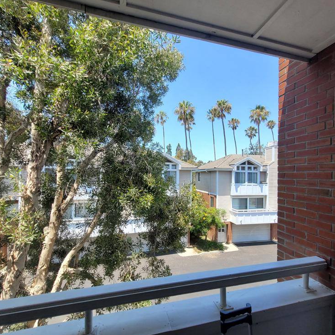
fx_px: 175
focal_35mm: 16
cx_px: 175
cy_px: 174
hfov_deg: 87.4
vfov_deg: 87.4
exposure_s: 1/628
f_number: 2.2
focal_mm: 1.74
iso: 40
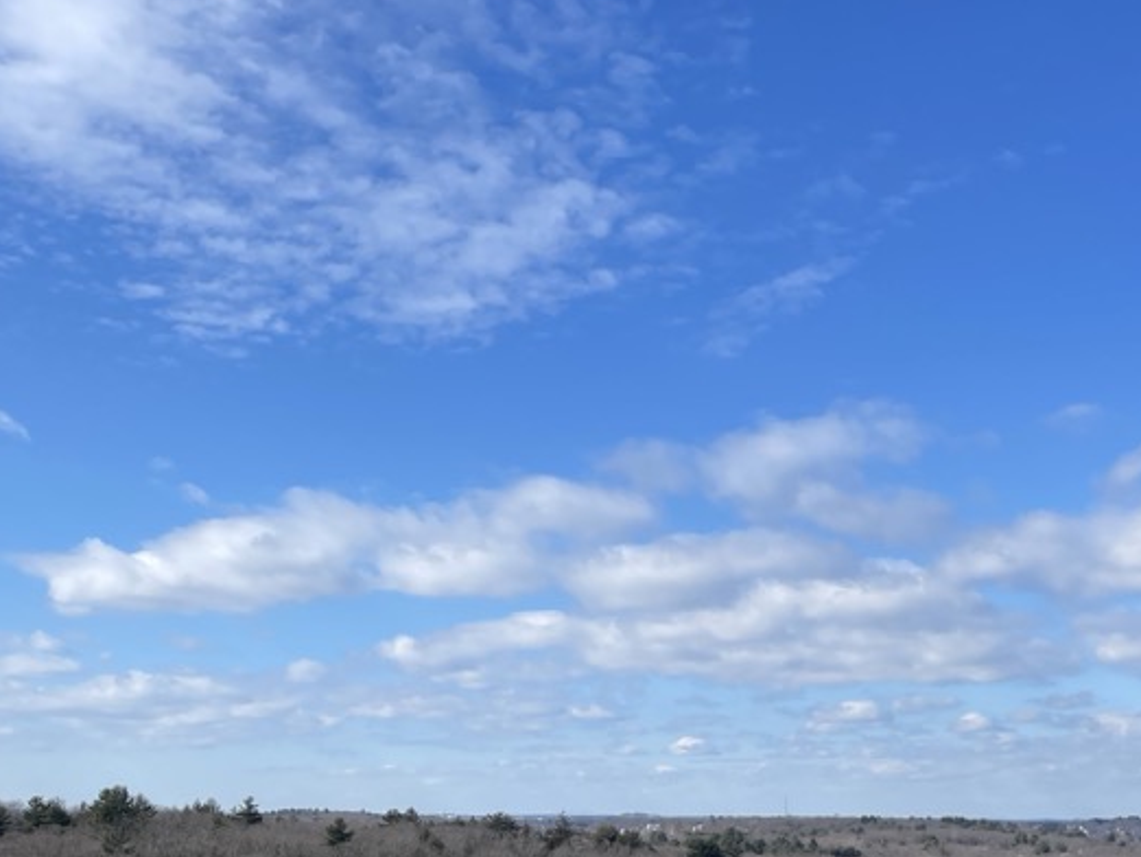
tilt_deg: +4.6
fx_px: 1682
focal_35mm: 51
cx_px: 555
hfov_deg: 37.5
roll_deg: -0.3
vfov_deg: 27.9
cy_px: 700
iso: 32
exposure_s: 1/4292
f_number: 1.6
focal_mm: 4.2
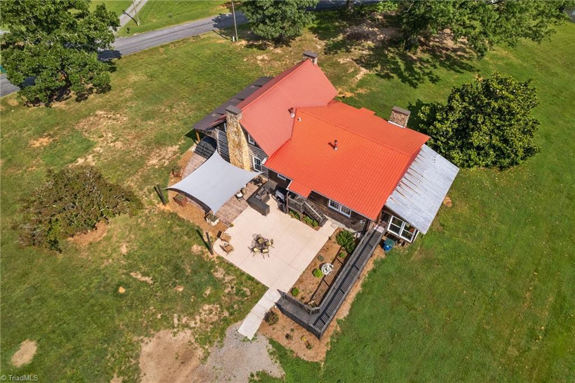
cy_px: 192
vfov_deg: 57.1
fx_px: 351
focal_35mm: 22
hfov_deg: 78.6
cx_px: 288
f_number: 2.8
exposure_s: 1/160
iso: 100
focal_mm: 8.38
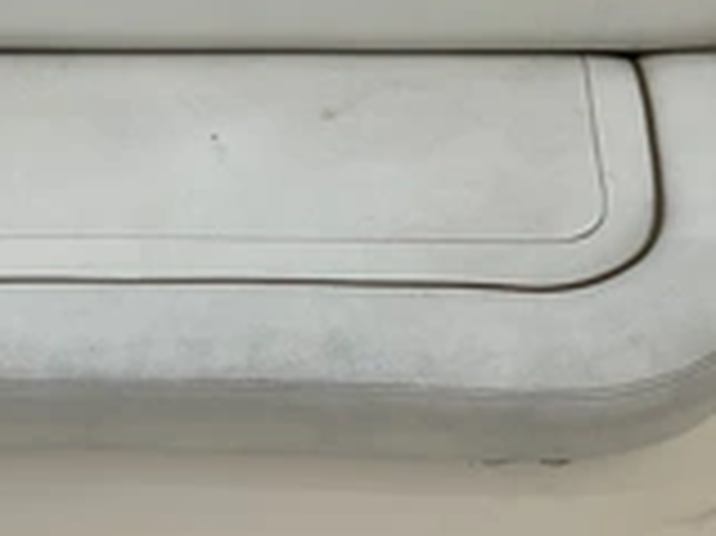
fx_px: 1509
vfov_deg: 19.2
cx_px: 176
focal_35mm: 73
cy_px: 613
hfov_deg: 26.3
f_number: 1.8
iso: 25
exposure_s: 1/4405
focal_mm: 3
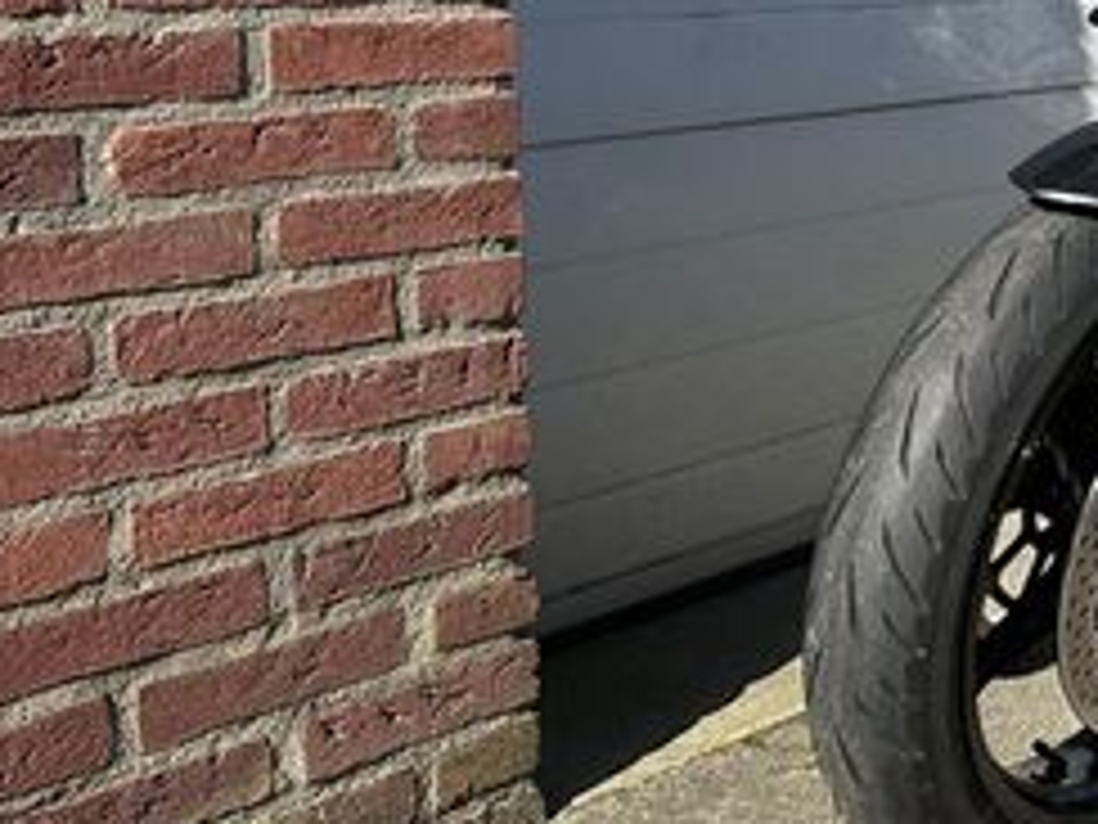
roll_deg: +0.3
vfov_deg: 22.7
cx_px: 1404
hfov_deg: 26.4
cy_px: 68
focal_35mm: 63
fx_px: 1998
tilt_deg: -4.9
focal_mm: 6.86
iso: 80
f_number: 1.78
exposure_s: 1/3597
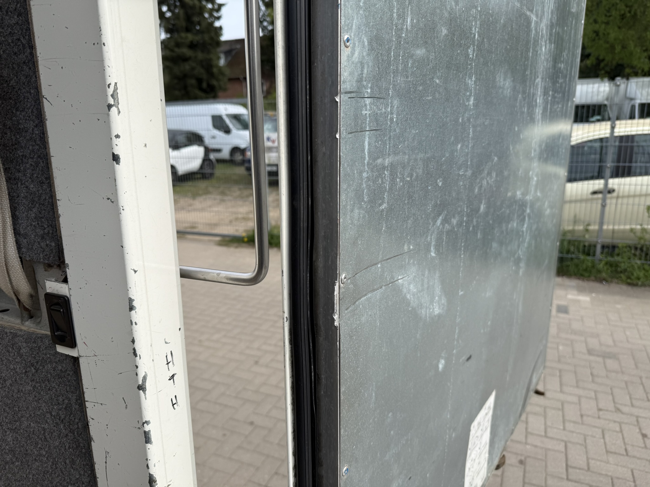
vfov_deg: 56.8
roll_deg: +1.1
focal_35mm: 24
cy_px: 244
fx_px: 451
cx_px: 325
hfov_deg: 71.6
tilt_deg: -13.4
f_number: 1.78
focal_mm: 6.76
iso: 80
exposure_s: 1/2801
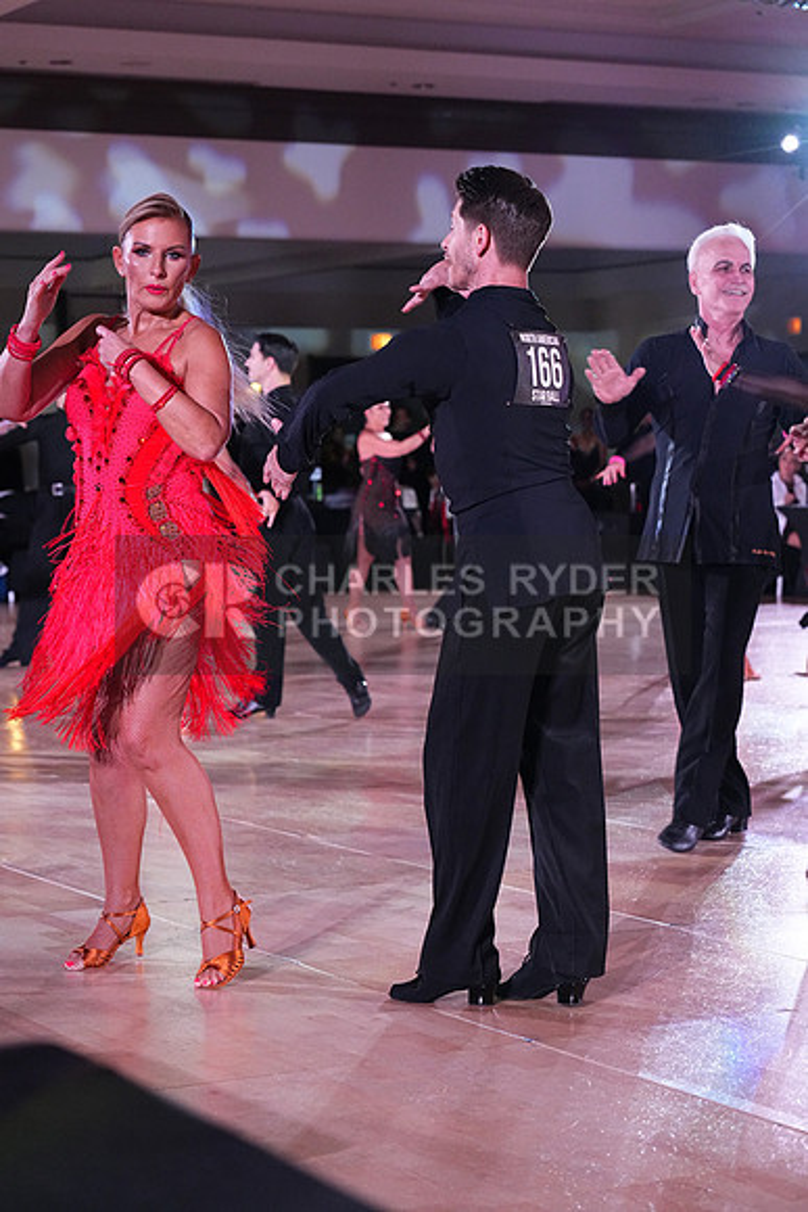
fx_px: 2624
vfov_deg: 26.0
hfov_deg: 17.5
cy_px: 606
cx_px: 404
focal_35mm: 78
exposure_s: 1/320
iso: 6400
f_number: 5
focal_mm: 78
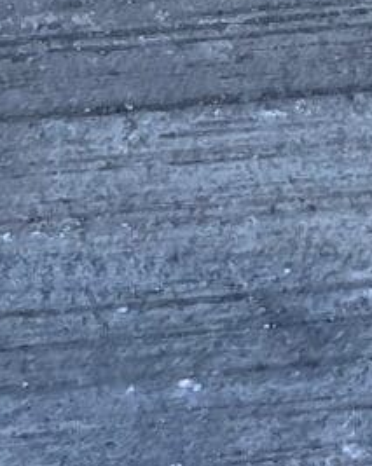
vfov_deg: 8.0
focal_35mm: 195
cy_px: -1087
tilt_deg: -30.9
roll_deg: -2.8
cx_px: 727
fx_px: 2688
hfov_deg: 7.6
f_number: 1.6
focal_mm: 5.1
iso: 50
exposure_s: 1/1140
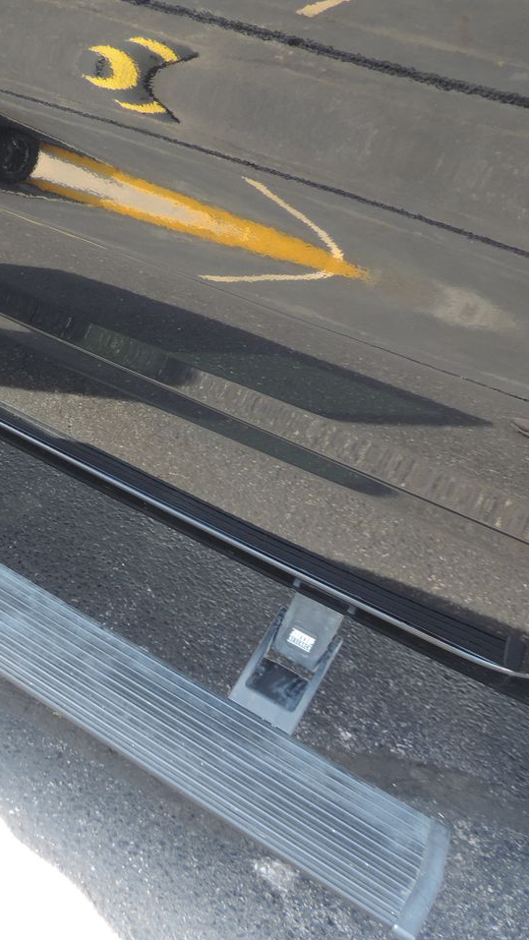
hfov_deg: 31.6
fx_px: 872
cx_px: 20
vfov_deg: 56.6
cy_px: 471
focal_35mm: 35
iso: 90
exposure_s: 1/30
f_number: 3
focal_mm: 4.3
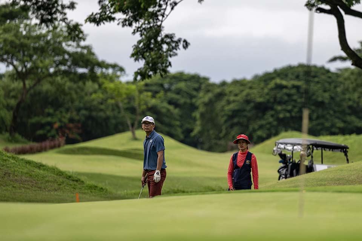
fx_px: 2011
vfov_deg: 6.9
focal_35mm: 200
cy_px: 120
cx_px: 181
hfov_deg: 10.3
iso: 200
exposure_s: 1/3200
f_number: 2.8
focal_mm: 200
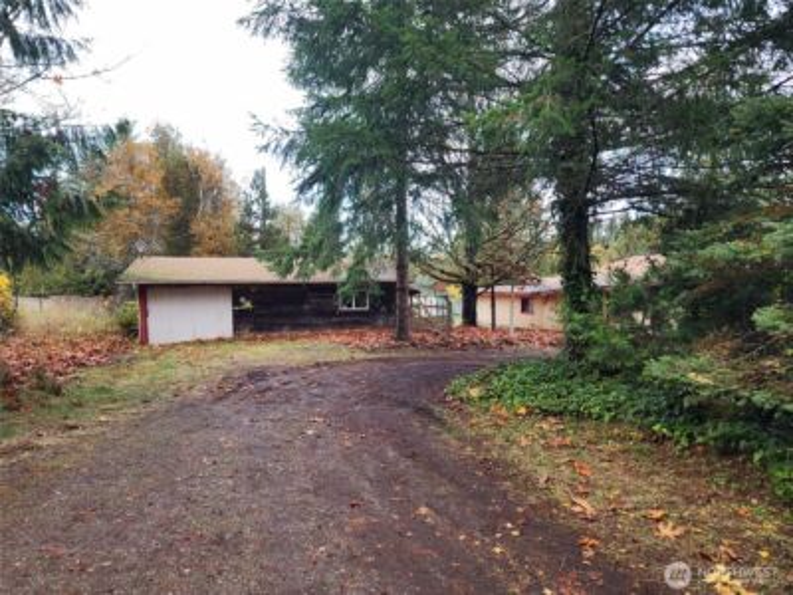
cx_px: 396
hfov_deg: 73.9
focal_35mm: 23
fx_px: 527
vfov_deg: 58.9
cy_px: 298
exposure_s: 1/120
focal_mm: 6.4
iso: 50
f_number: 1.8
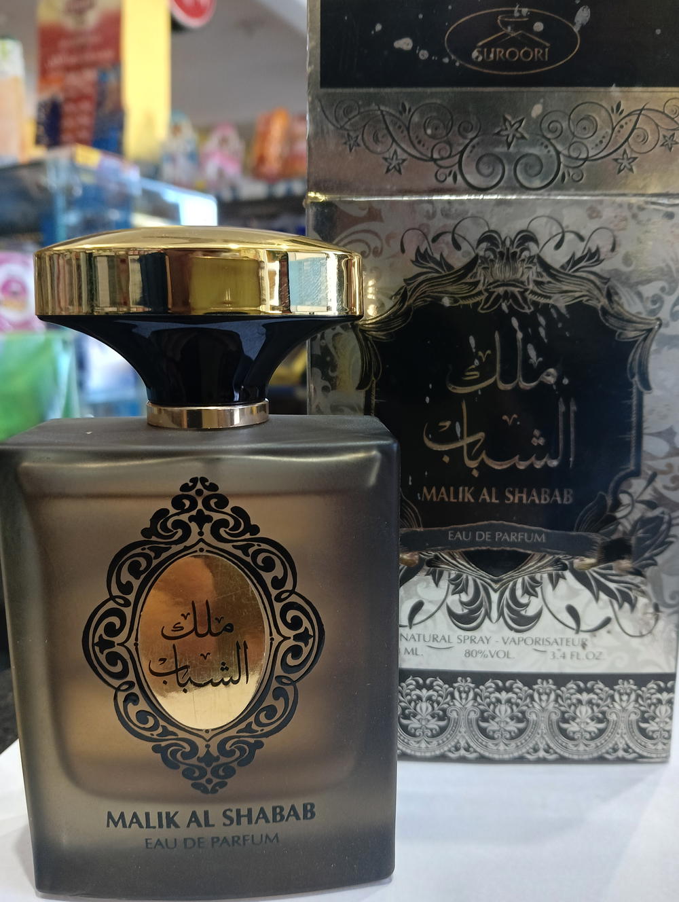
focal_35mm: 26
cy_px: 451
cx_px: 340
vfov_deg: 67.2
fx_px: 678
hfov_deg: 53.2
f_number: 1.8
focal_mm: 4.05
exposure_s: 1/25
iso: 500
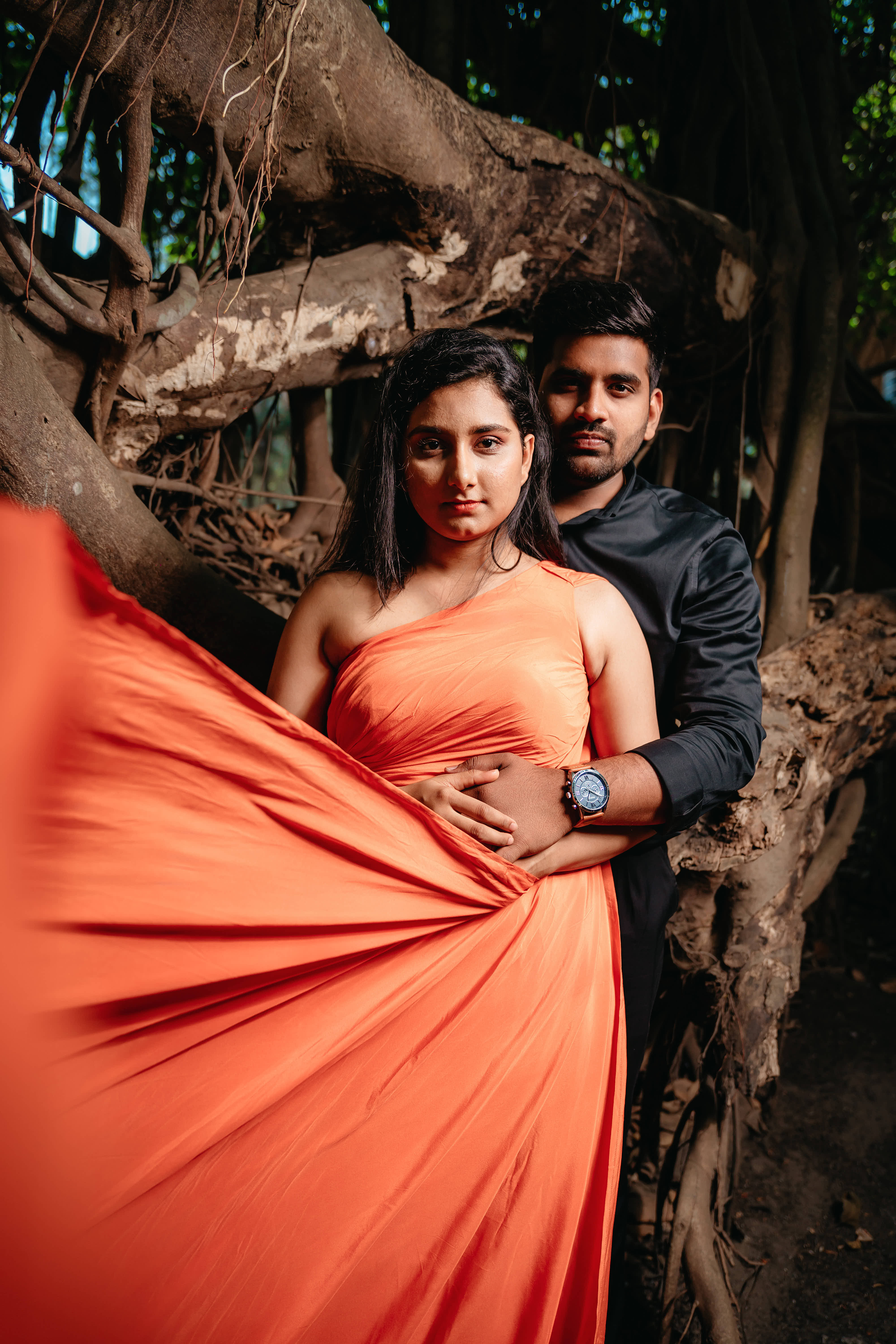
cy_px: 672
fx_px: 1419
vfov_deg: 50.7
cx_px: 448
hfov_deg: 35.1
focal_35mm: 38
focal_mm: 38
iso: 250
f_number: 2.8
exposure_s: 1/1000
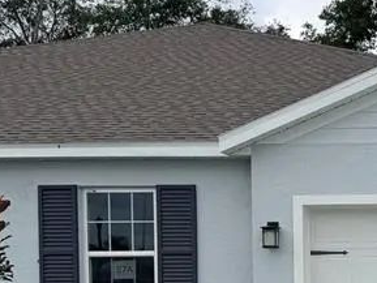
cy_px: 295
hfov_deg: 21.7
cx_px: 425
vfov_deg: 16.9
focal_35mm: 85
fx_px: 926
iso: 80
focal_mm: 6.76
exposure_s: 1/5319
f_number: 1.78
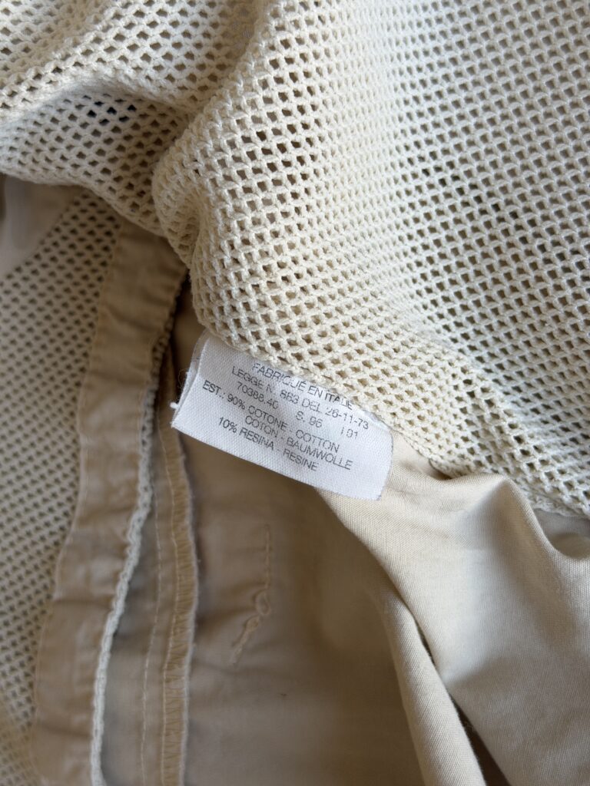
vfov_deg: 39.7
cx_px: 295
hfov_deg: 30.3
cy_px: 393
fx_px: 1091
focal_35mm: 48
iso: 50
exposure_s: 1/207
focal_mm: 6.76
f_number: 1.78
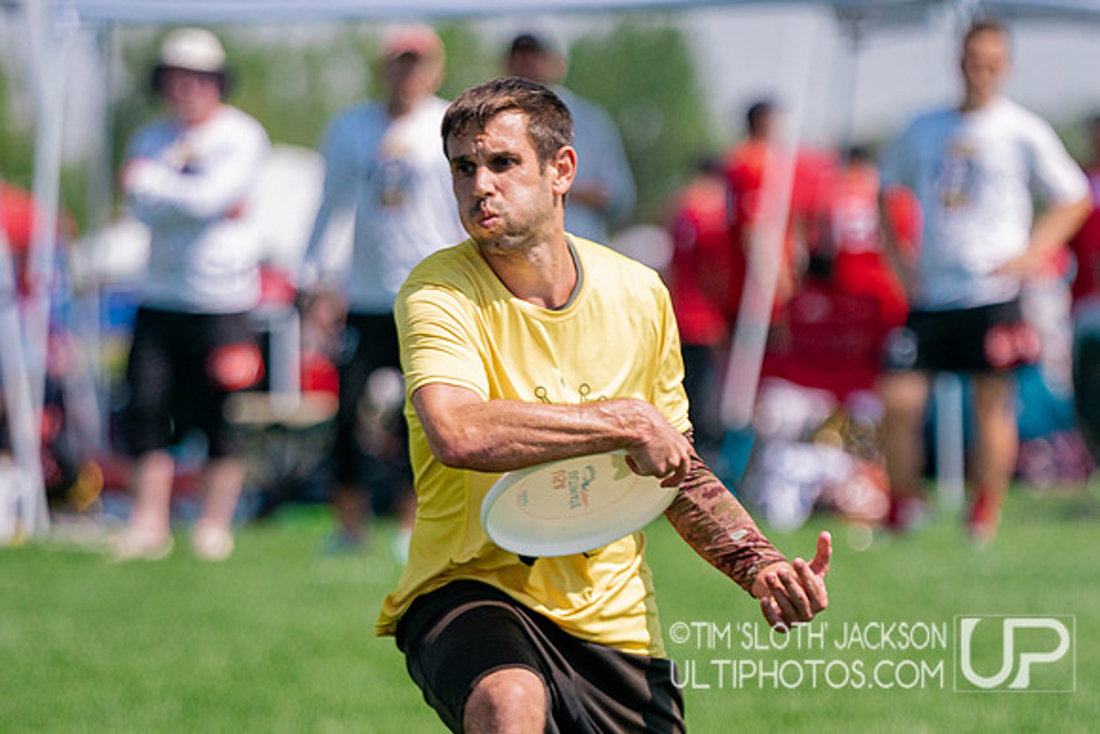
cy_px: 477
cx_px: 586
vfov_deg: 3.4
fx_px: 12479
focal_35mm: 408
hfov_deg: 5.0
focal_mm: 200
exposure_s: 1/12800
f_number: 2.8
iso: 640
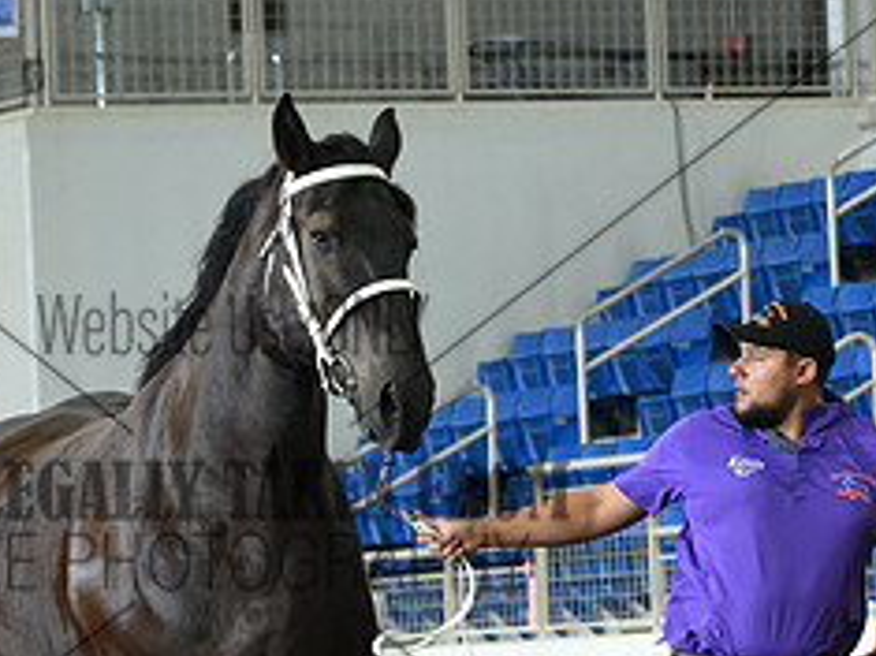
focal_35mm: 344
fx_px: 8701
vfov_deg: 4.3
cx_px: 246
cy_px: 520
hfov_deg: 5.8
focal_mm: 97
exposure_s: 1/212
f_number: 4
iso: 3200
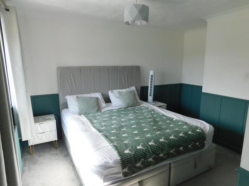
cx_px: 124
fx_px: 165
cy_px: 93
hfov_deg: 73.9
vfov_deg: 58.9
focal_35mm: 23
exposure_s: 1/100
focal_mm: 4
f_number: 3
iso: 125
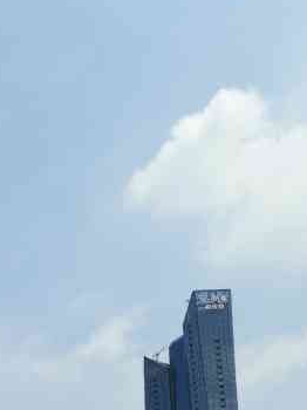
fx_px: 852
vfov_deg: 24.4
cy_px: 497
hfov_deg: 19.3
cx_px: -57
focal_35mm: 72
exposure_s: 1/3333
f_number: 1.8
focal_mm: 5.58
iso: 50
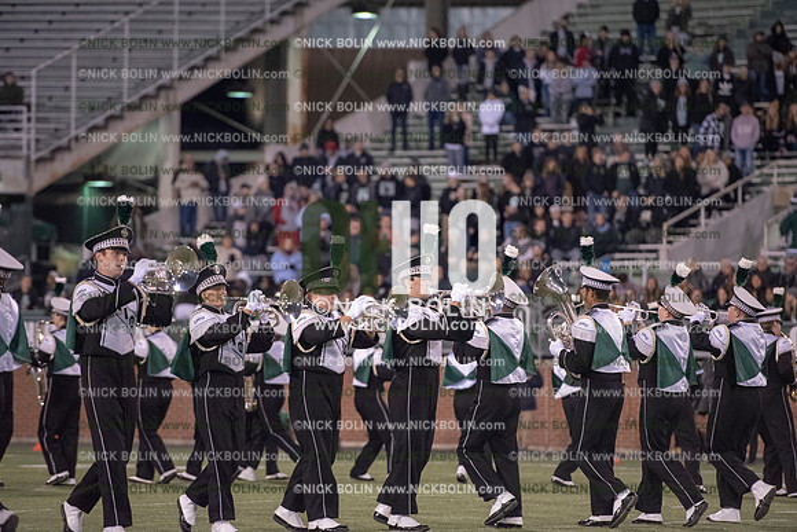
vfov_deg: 6.9
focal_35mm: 200
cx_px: 398
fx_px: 4429
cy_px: 266
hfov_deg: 10.3
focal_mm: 200
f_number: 3.2
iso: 5000
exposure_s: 1/1250
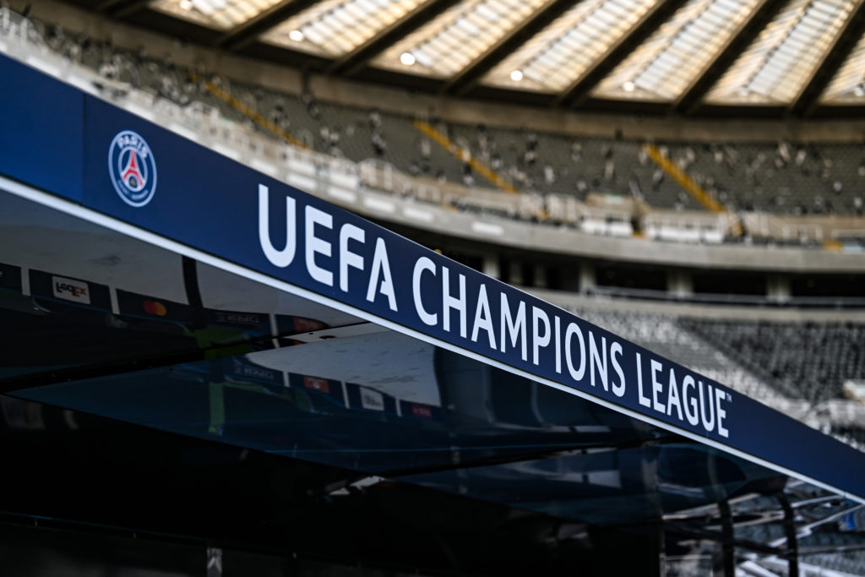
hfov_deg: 28.4
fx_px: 1706
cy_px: 288
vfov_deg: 19.2
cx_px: 432
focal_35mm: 71
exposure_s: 1/800
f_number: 3.5
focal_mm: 71
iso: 250
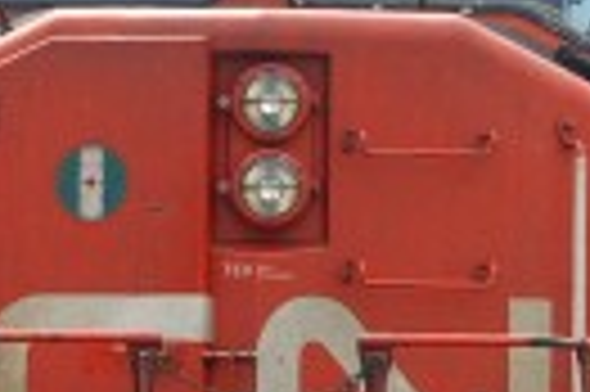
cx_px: 522
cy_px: 527
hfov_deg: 1.9
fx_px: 17627
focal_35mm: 1077
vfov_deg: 1.3
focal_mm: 125
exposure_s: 1/500
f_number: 5.6
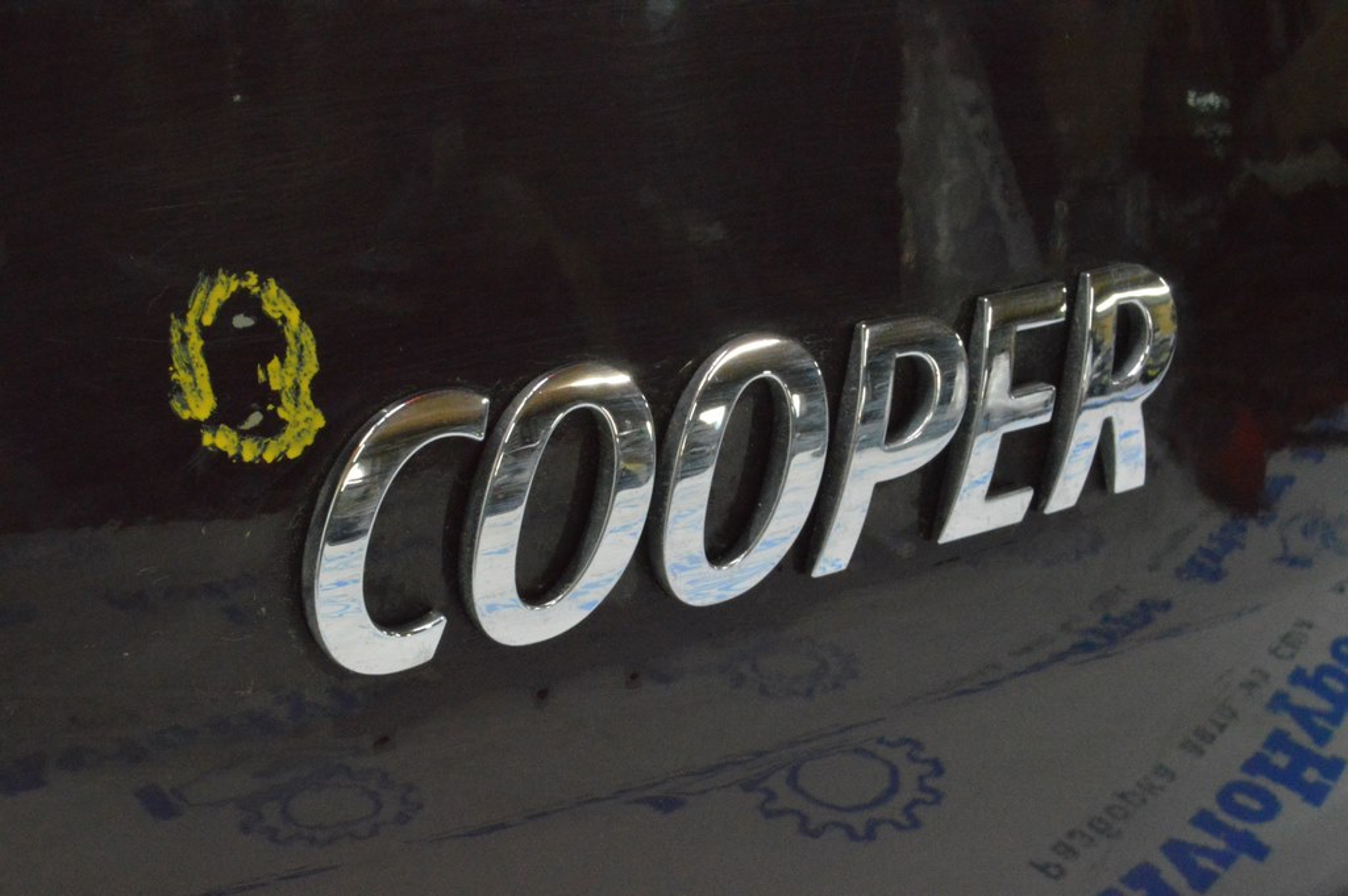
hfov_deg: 29.9
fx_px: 2525
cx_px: 674
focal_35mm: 68
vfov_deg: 20.1
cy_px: 448
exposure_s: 1/20
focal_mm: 45
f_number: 20
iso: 6400
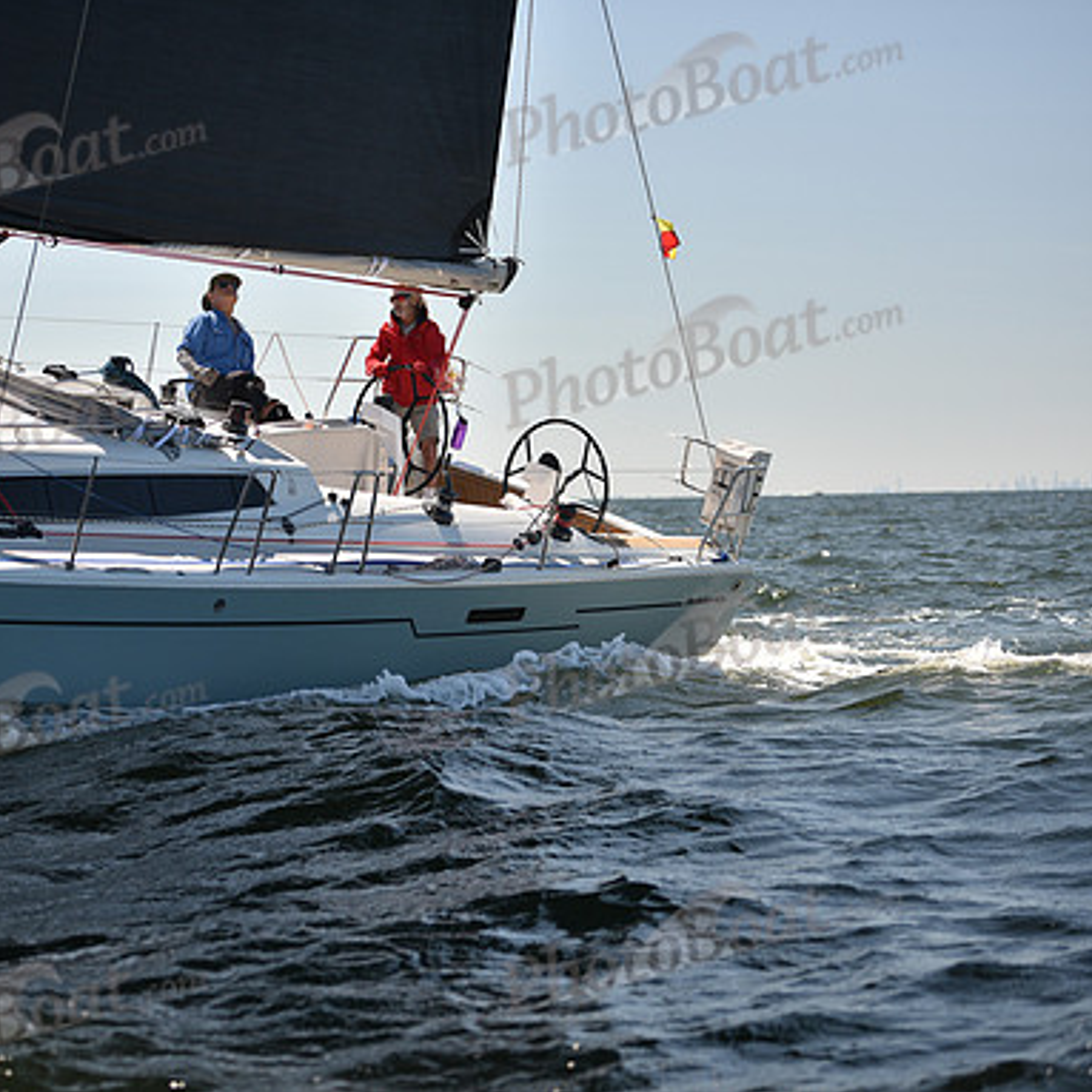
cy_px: 543
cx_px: 356
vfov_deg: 19.3
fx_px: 3212
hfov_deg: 19.2
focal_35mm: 90
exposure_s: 1/1600
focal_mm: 70
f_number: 2.8
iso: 250
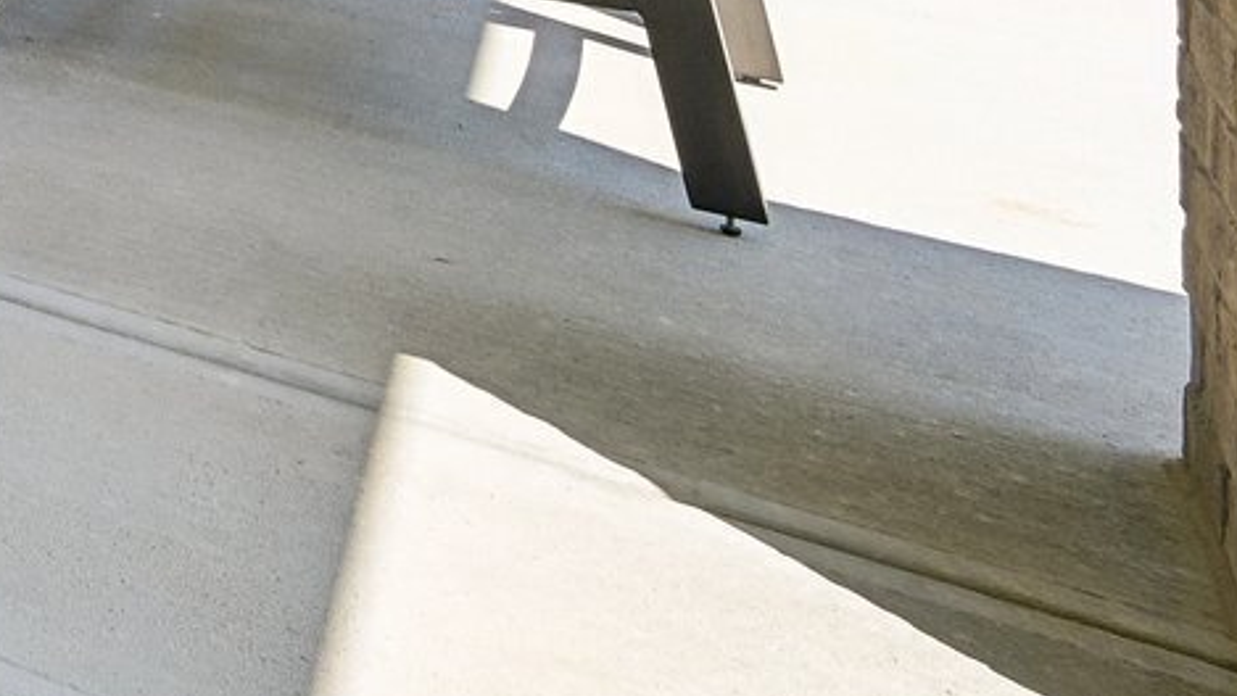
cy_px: -755
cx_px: -1176
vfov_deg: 14.9
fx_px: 2100
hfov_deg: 19.7
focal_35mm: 64
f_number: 8
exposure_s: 1/125
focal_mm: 14
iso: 100
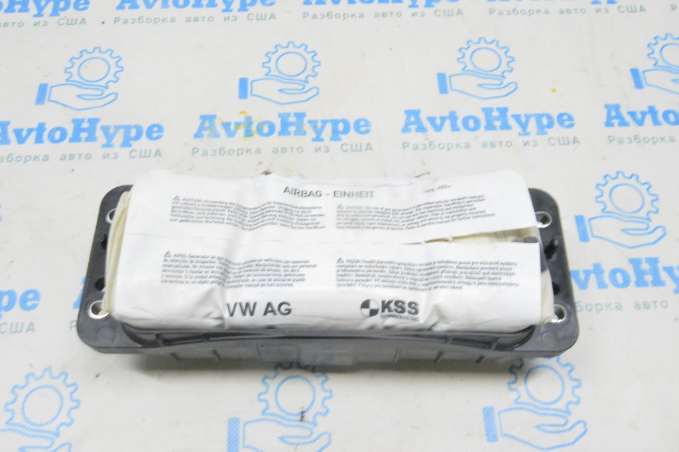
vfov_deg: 38.3
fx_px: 650
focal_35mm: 34
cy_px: 226
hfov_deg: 55.1
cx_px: 340
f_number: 20
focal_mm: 23
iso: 6400
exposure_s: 1/15
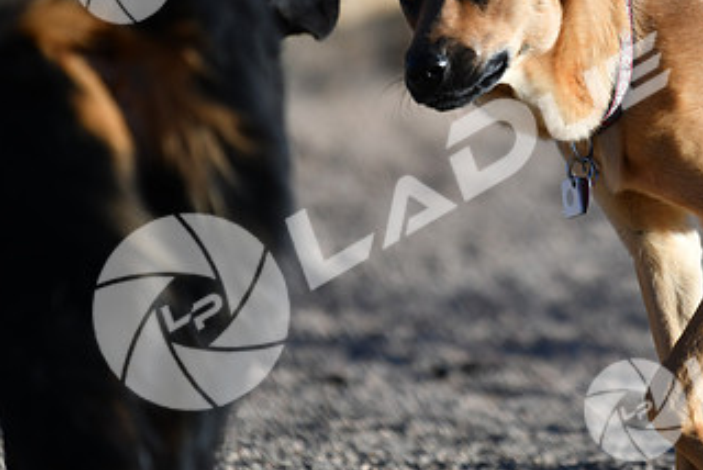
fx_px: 10613
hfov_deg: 3.8
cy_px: 87
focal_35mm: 543
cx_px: 580
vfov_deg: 2.5
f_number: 2.8
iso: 180
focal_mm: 200
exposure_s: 1/4000
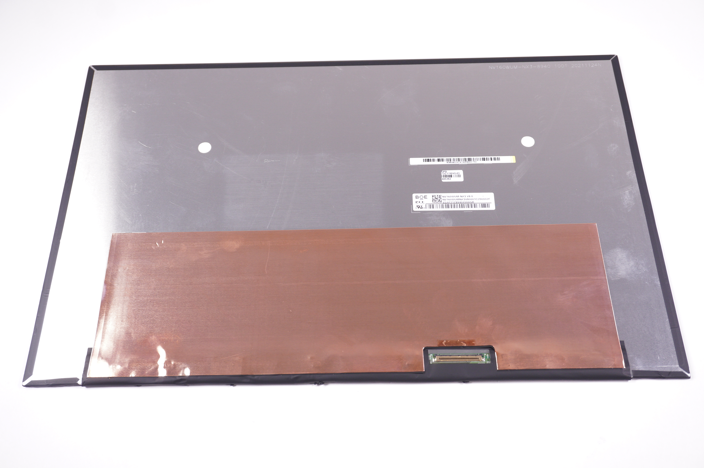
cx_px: 352
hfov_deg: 48.0
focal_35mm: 40
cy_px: 234
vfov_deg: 33.0
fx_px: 791
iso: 640
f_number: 5.6
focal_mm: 27
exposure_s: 1/250
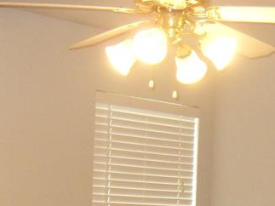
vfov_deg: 12.9
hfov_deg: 17.6
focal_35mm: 111
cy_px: 274
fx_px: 881
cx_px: 209
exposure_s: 1/45
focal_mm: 6.3
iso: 320
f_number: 3.5
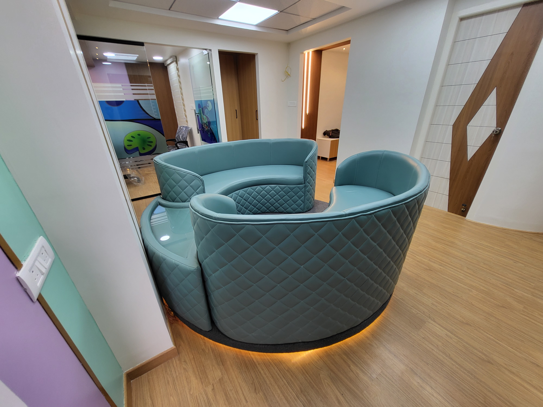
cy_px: 204
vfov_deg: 89.9
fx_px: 204
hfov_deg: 106.2
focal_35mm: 13
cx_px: 272
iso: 50
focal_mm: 1.74
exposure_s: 1/50
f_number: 2.2
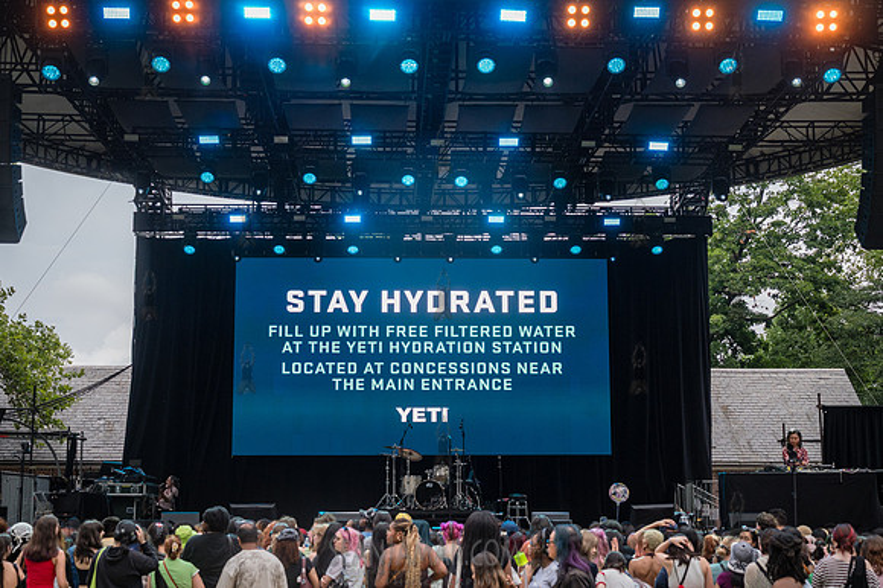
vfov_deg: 26.4
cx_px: 442
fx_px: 1254
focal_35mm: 51
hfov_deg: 38.8
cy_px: 294
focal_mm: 51
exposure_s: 1/800
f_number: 4.5
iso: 1250
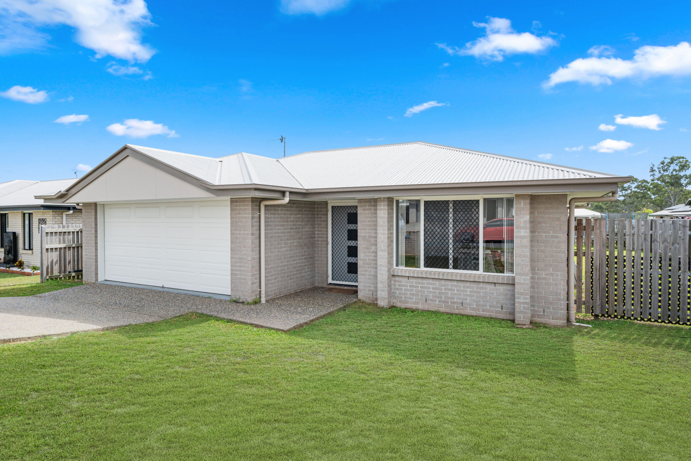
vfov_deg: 60.7
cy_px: 230
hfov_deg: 82.6
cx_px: 346
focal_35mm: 20
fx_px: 393
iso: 400
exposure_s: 1/1000
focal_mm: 20.5
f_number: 8
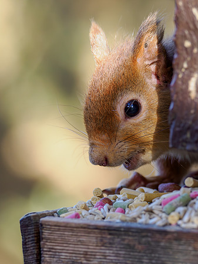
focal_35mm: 912
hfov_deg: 1.6
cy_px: 125
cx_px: 103
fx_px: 6965
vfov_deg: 2.2
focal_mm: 300
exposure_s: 1/1000
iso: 1250
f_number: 4
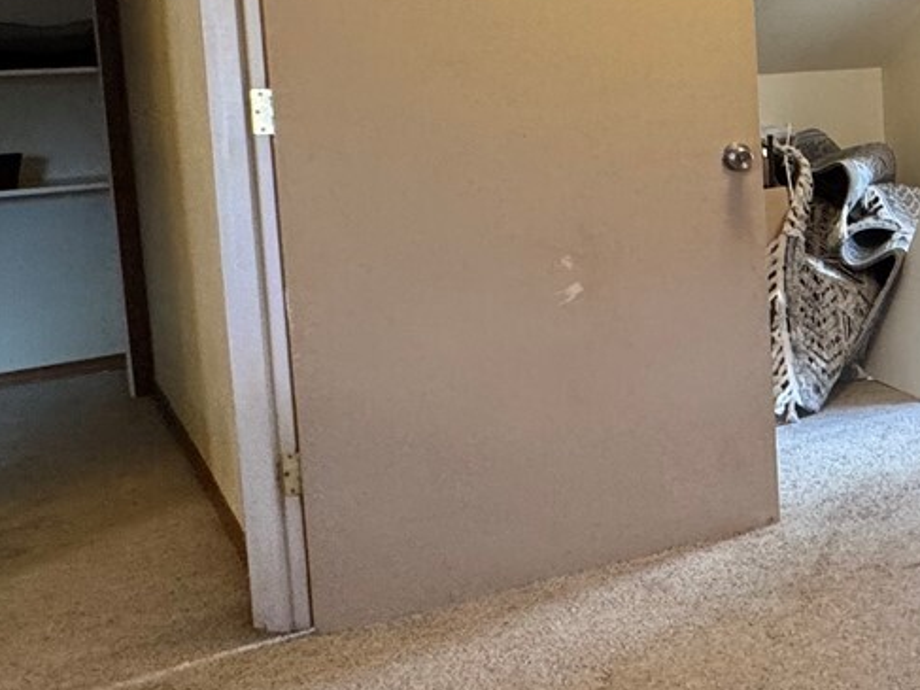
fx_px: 1222
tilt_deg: -3.5
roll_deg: +1.7
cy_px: 108
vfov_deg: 30.5
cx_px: 1249
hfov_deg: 30.6
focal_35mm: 46
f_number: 2.2
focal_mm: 2.22
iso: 250
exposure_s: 1/60
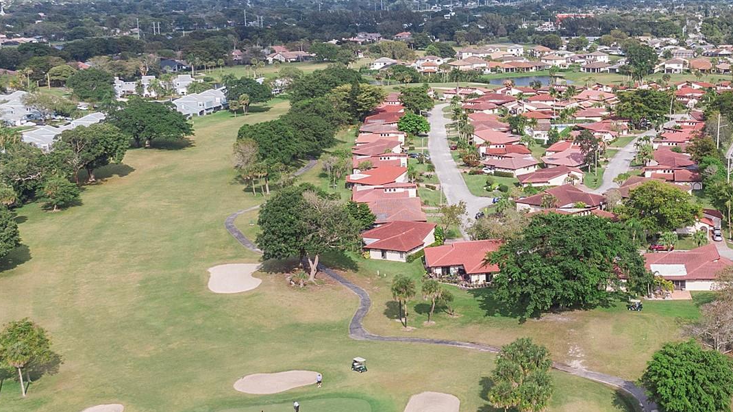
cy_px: 163
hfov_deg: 39.7
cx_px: 588
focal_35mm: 50
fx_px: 972
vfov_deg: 23.9
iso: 100
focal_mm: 4.39
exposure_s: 1/1000
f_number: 2.8
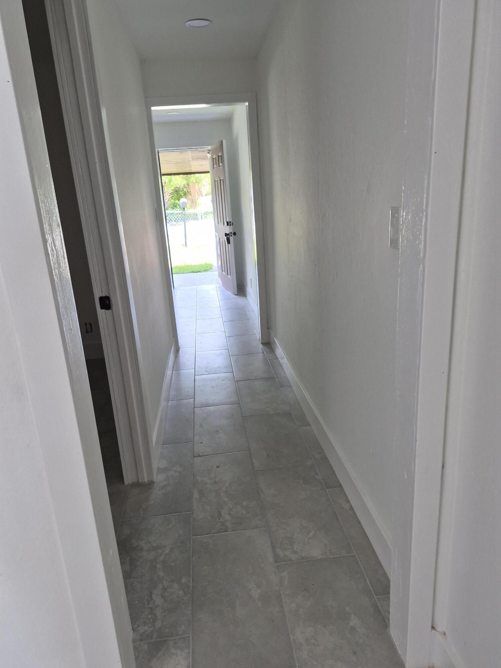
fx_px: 444
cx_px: 250
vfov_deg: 73.9
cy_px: 334
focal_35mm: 23
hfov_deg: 58.9
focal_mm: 5.4
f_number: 1.8
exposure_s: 1/180
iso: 160
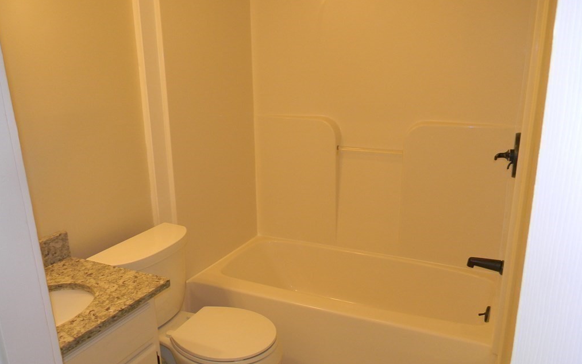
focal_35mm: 30
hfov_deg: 62.9
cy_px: 204
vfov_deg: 41.8
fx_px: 476
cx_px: 292
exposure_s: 1/34.5
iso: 200
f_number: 3.5
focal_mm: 5
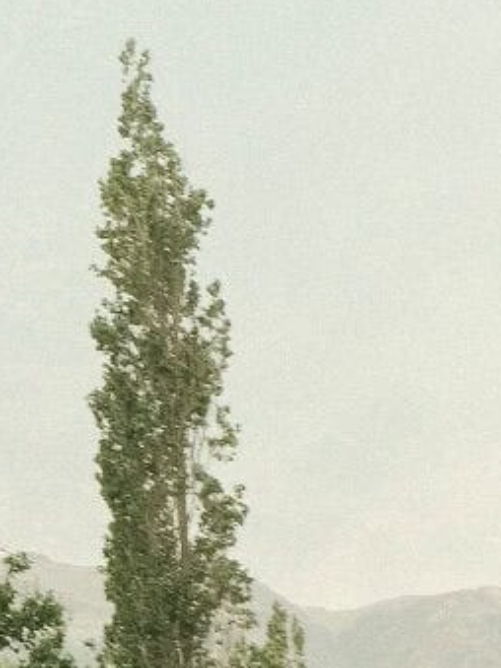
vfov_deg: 8.0
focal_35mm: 247
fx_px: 4769
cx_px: 41
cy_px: 635
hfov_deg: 6.0
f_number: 11
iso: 640
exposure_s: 1/75
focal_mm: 32.9
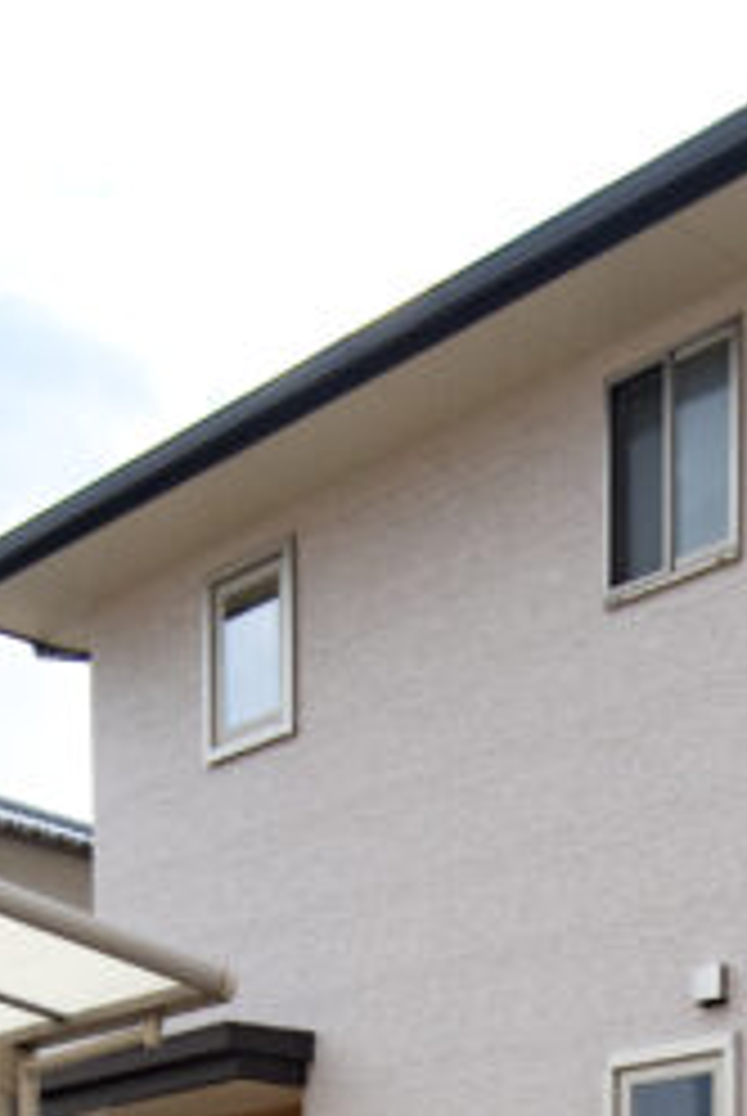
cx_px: 414
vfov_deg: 25.6
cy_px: 1494
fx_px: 2048
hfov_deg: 20.7
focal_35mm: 66
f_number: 8
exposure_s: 1/640
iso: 800
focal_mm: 16
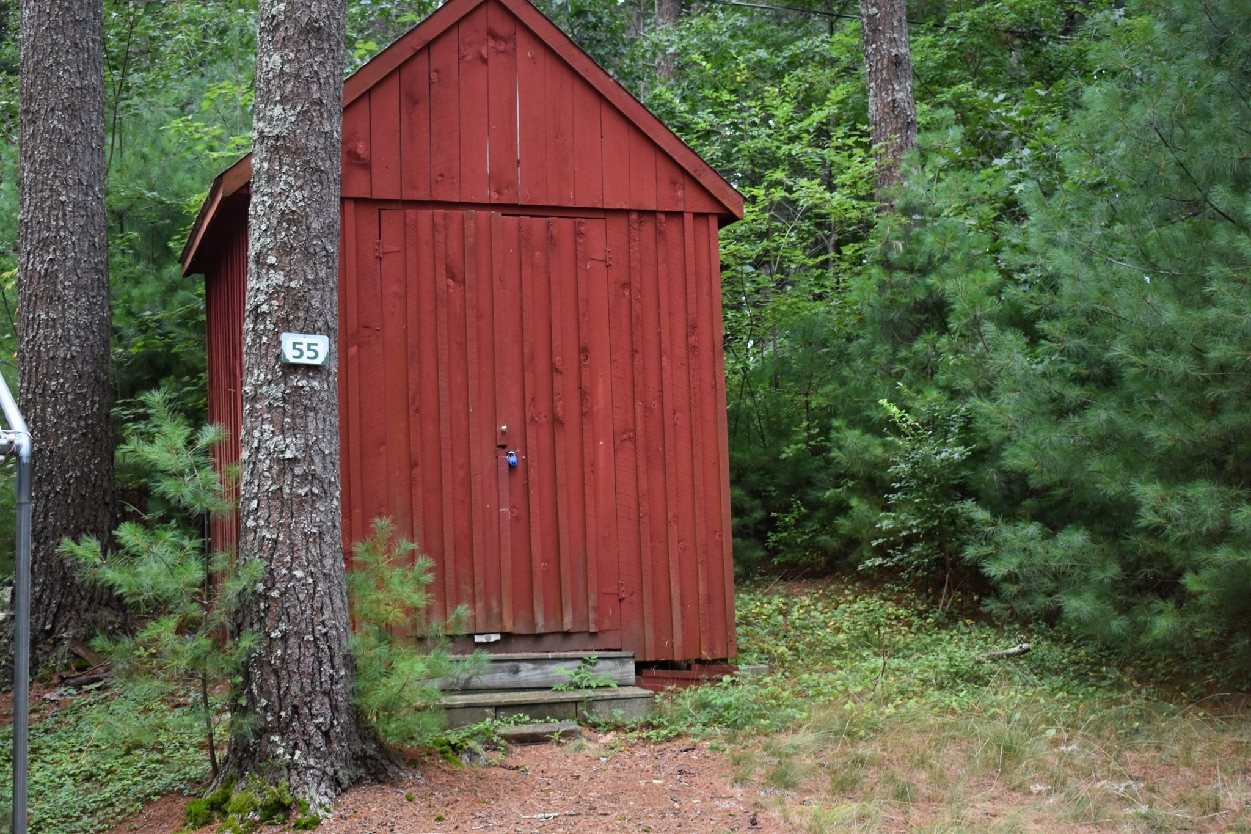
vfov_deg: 26.5
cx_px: 626
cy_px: 417
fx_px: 1772
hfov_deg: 38.9
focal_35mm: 51
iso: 1000
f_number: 4.5
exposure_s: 1/125
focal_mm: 34
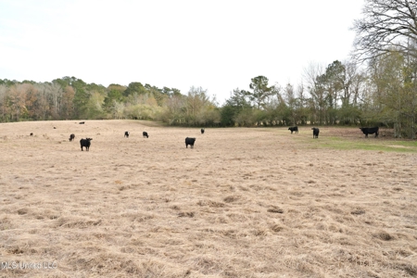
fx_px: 371
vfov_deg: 41.1
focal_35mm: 32
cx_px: 208
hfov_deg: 58.7
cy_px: 139
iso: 320
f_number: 11
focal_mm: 32
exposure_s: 1/100
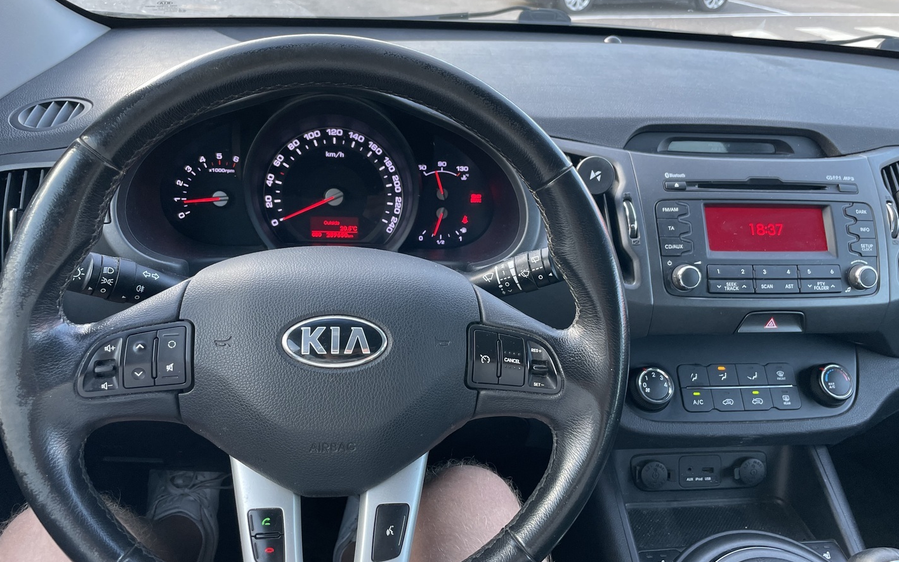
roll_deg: -2.9
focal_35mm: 28
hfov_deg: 66.5
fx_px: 686
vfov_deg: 44.5
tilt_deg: -26.7
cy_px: 262
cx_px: 445
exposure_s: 1/114
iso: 125
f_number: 1.6
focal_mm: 4.2
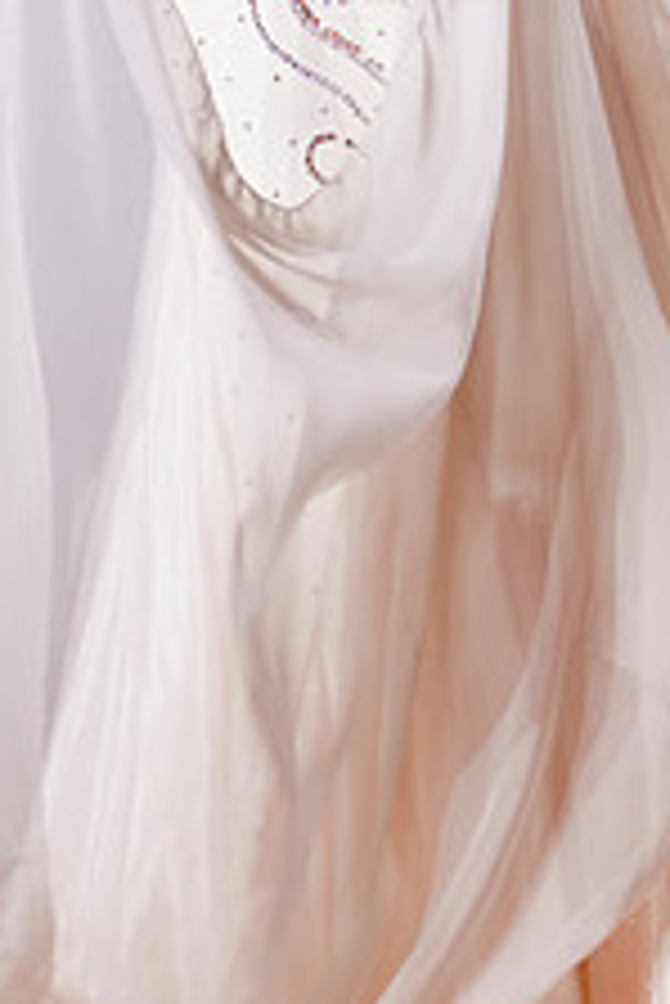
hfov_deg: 5.2
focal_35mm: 265
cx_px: 241
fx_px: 7386
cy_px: -189
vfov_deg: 7.7
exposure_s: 1/400
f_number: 2.8
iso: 1000
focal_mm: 102
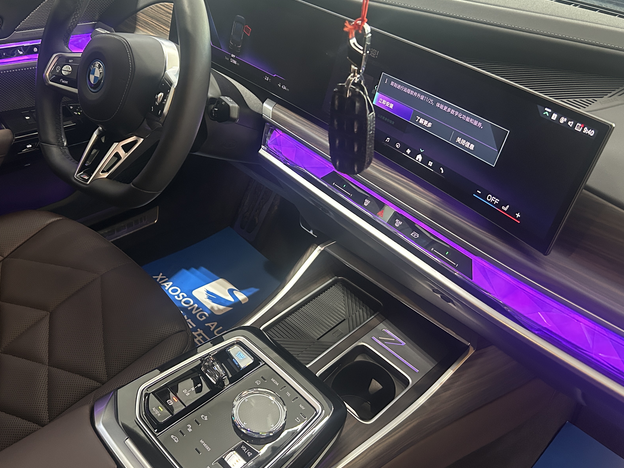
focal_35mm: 33
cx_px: 243
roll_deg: -1.7
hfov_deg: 54.9
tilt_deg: -34.5
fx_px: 595
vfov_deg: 42.8
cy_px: 200
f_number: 1.5
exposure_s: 1/50
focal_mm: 5.7
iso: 500
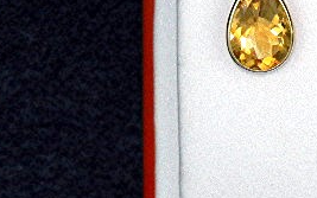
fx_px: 2238
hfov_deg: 8.0
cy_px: 147
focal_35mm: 259
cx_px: 343
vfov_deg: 5.1
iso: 248
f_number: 4.5
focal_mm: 18.3
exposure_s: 1/30
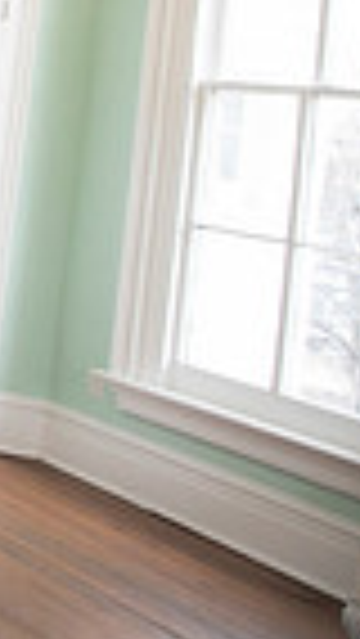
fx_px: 1034
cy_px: -70
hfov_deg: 9.4
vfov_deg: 30.6
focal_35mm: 61
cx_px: -917
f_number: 2.8
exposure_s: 1/200
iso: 500
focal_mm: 14
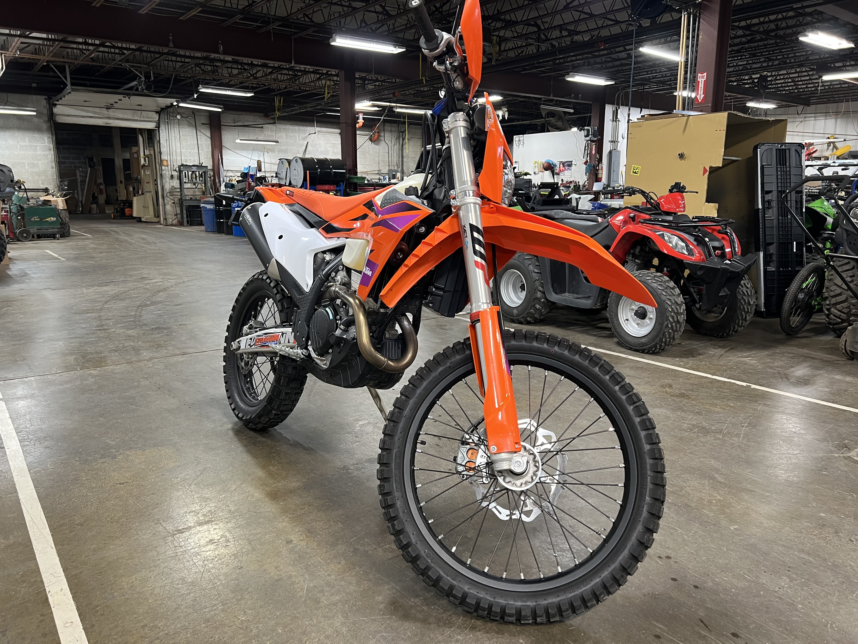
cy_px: 322
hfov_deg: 67.3
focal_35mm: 26
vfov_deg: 53.1
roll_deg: -0.4
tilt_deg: -11.3
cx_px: 429
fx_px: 644
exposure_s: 1/60
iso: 200
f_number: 1.5
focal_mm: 5.7
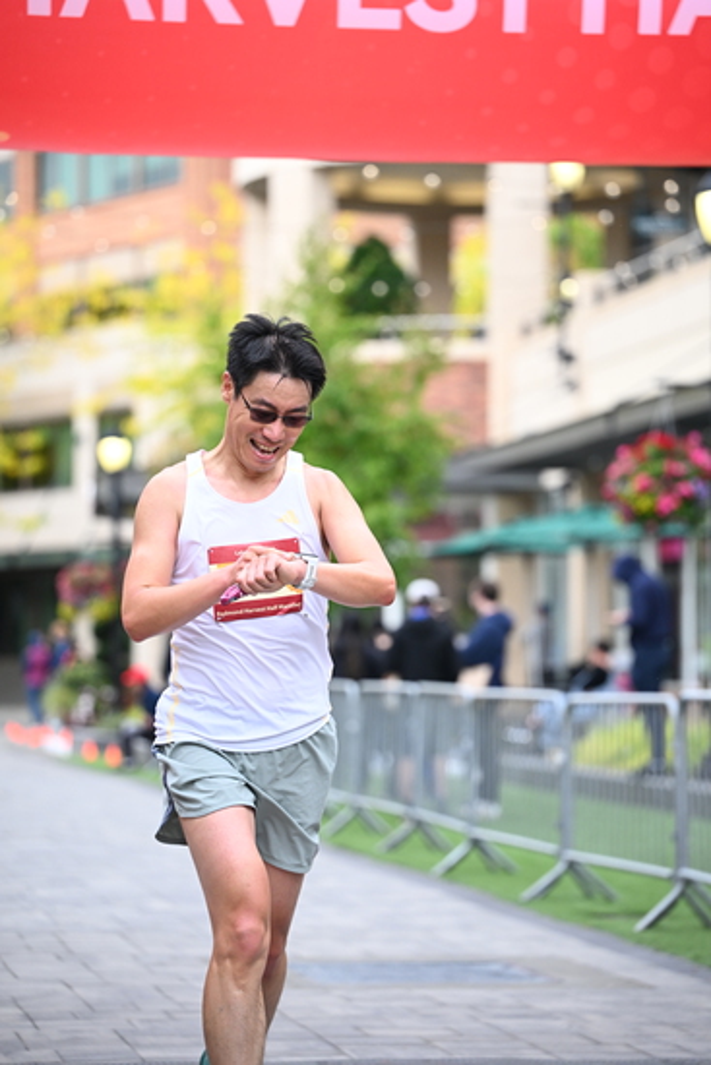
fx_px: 3552
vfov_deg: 17.1
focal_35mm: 120
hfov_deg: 11.4
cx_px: 356
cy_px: 532
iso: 1000
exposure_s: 1/1250
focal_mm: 120
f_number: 2.8
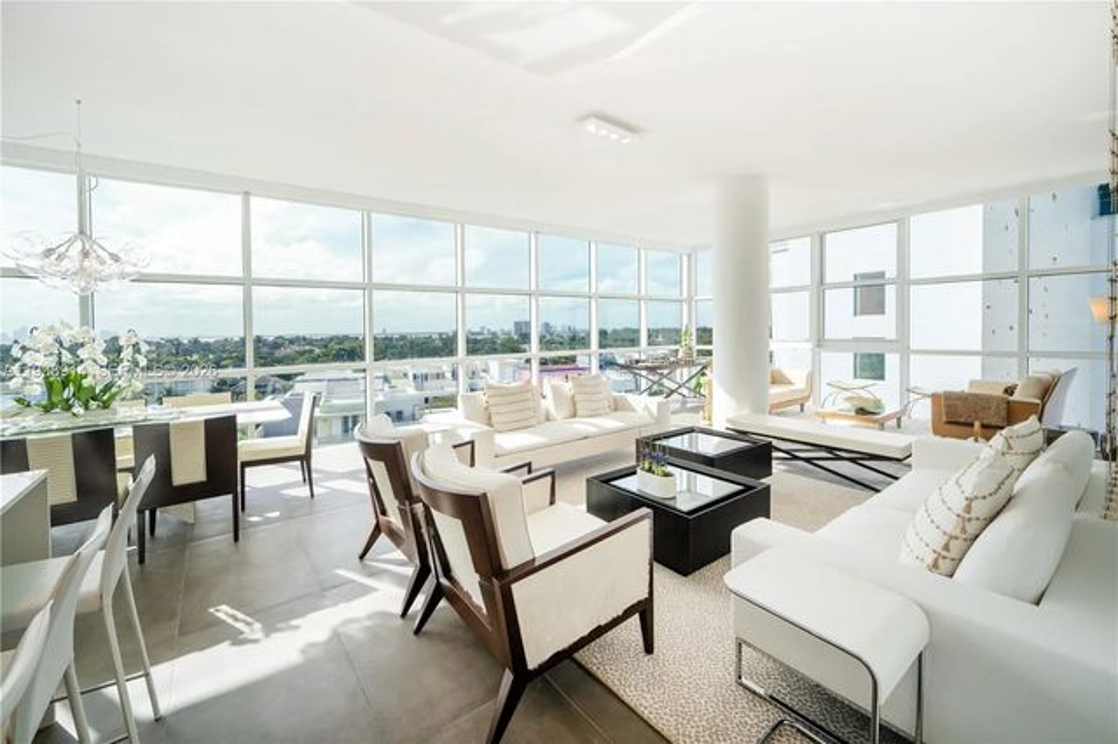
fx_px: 435
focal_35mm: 14
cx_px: 559
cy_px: 372
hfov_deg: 104.3
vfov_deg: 81.1
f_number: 5.6
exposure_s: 1/1000
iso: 125
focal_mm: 14
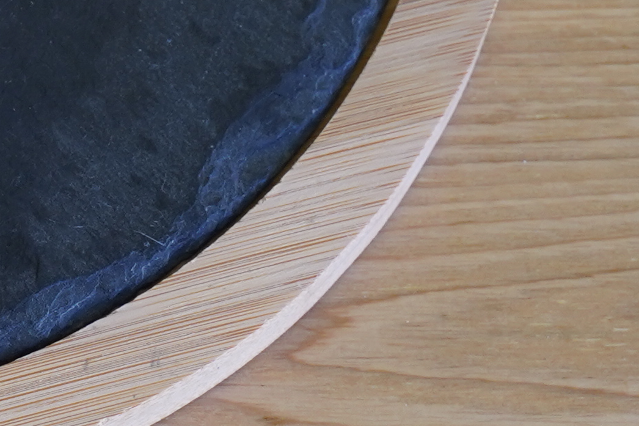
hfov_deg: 9.2
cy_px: -153
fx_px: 3869
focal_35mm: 218
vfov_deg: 6.2
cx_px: -283
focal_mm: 38
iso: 800
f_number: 7.1
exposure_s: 1/15
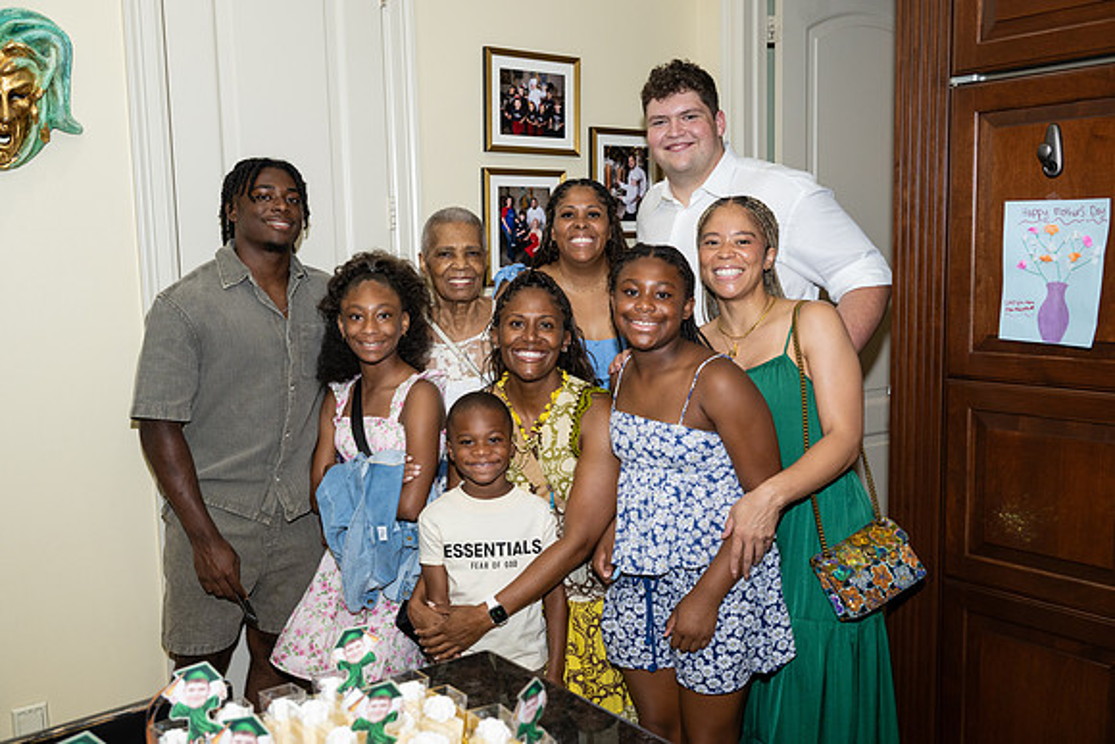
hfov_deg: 55.8
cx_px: 558
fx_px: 1053
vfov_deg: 38.9
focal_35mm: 34
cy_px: 372
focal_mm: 34
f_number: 5.6
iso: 800
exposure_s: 1/200
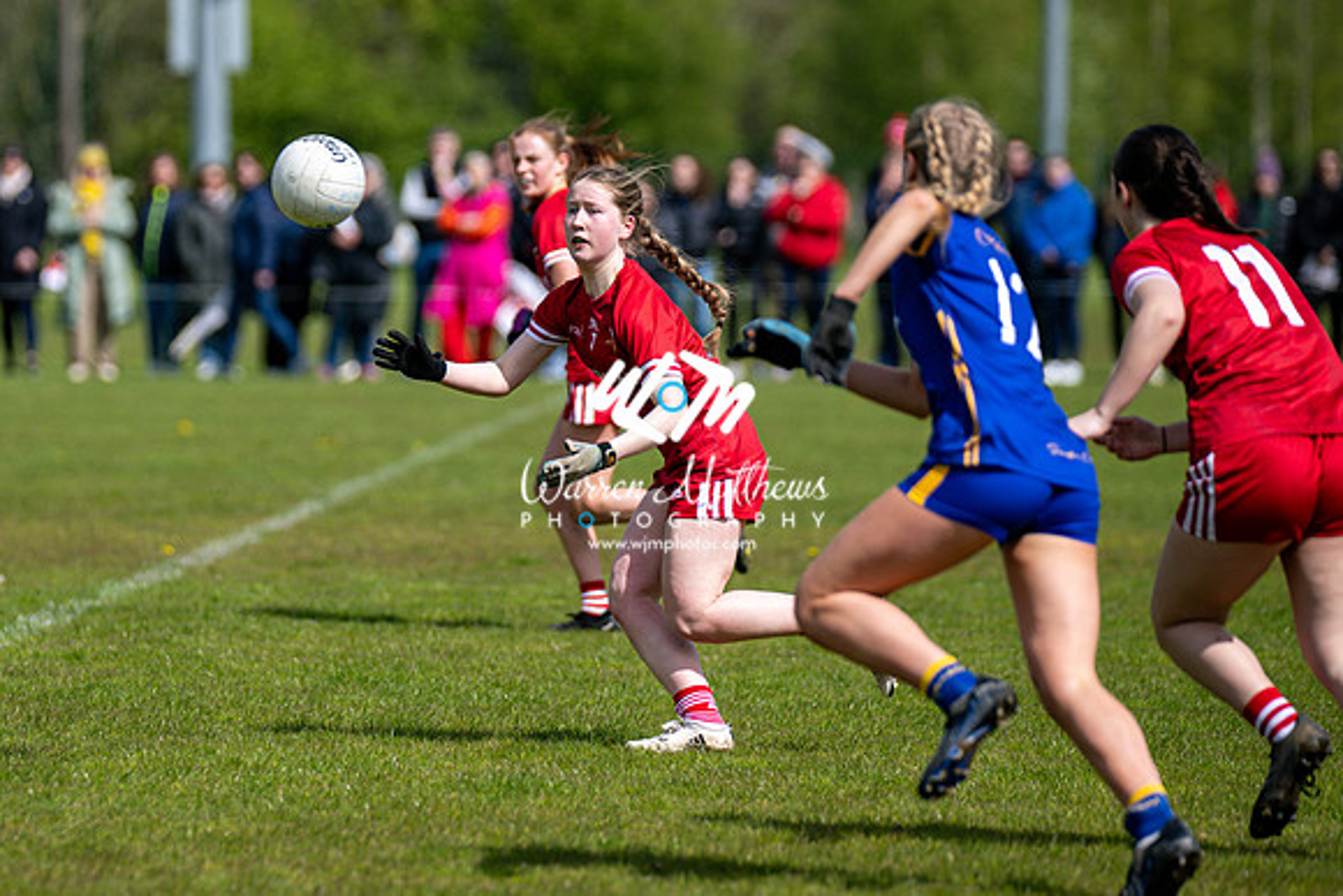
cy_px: 448
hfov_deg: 6.1
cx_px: 322
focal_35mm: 335
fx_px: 12496
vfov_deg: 4.1
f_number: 2.8
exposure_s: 1/6400
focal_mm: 220
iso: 140
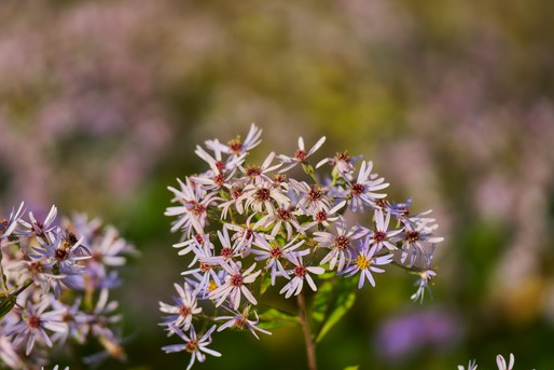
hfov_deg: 9.2
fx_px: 3448
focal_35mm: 224
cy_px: 201
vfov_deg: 6.1
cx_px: 244
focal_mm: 180
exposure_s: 1/2500
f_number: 2.8
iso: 100
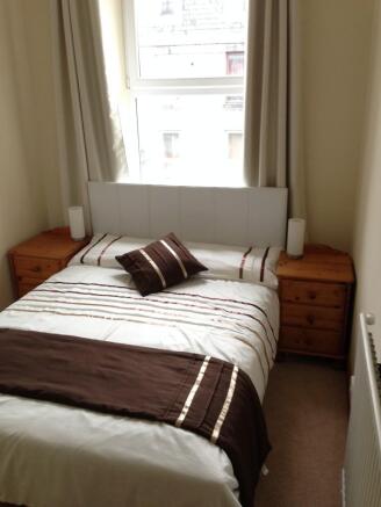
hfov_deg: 43.0
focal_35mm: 33
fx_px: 484
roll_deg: +0.7
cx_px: 190
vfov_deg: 55.3
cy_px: 254
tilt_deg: -17.5
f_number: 2.4
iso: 100
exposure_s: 1/20
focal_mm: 4.12
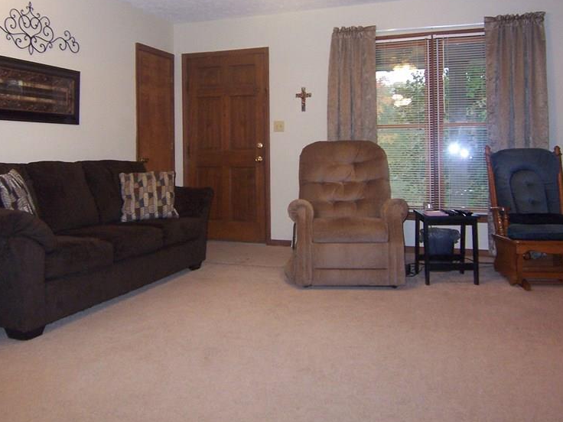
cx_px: 265
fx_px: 520
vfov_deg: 43.7
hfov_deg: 56.8
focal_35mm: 32
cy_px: 149
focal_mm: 3.8
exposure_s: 1/30
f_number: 2.8
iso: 200
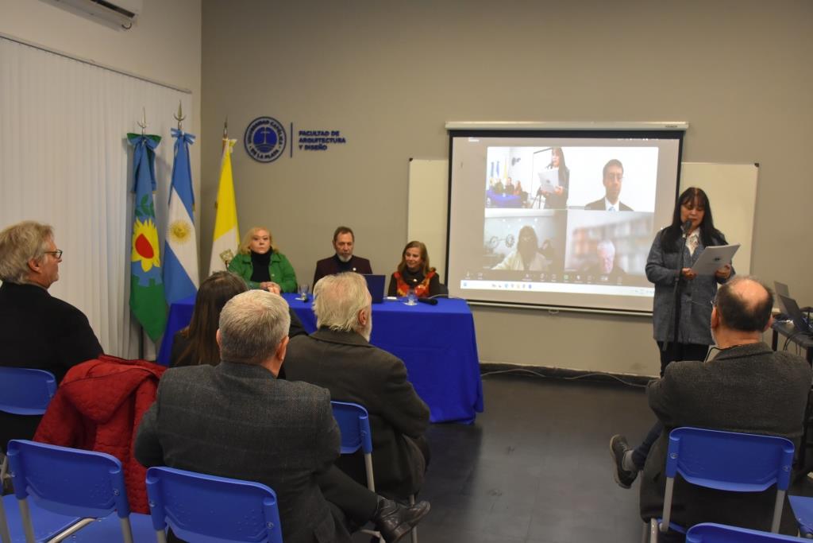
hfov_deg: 57.2
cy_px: 272
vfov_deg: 40.0
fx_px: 745
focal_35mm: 33
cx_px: 406
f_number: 5
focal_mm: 22
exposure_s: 1/100
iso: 1600
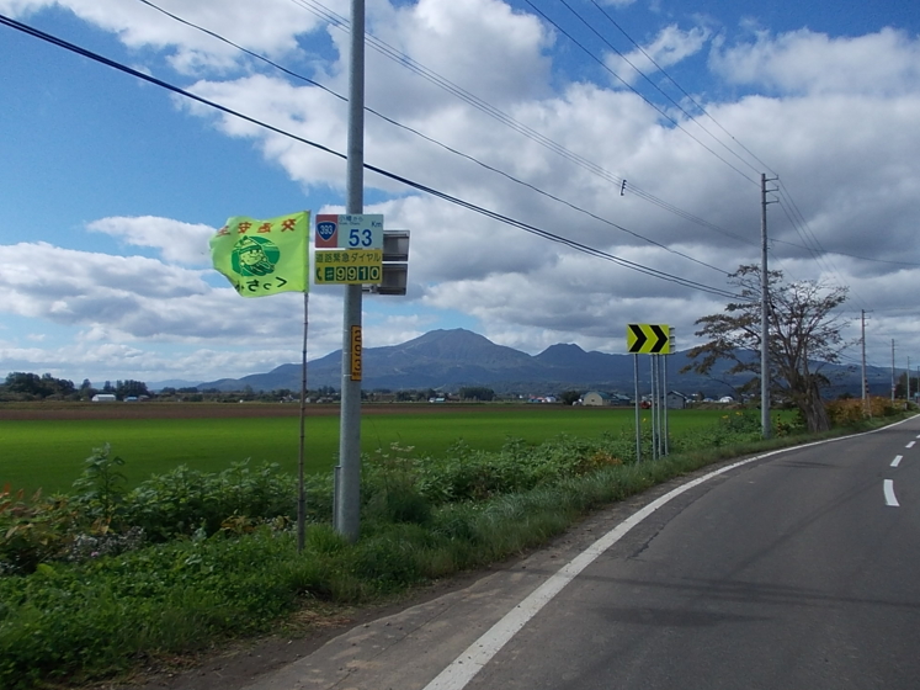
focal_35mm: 30
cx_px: 490
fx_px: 797
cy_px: 357
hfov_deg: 59.9
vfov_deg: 46.8
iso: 80
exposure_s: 1/640
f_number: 5.4
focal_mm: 4
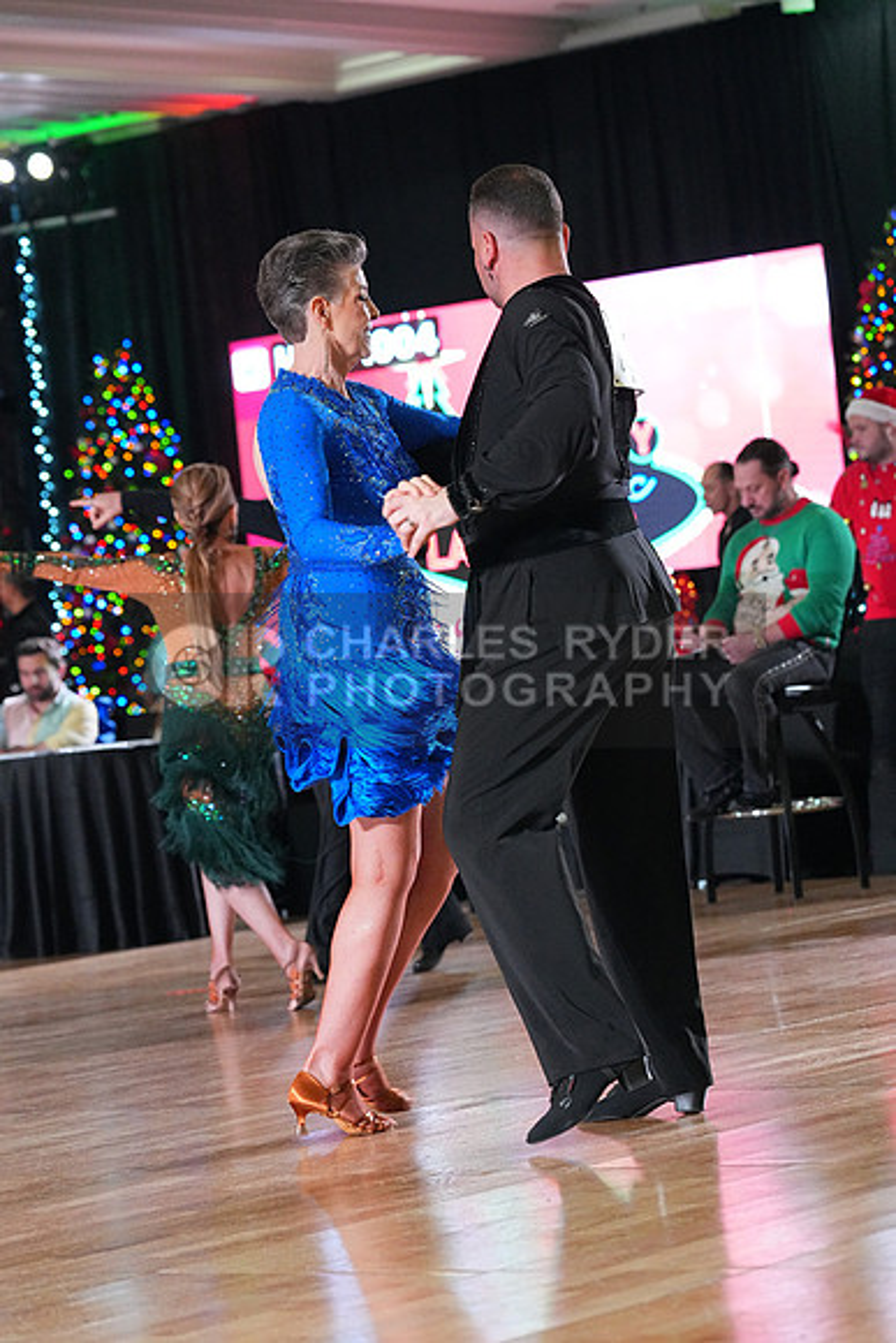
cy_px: 672
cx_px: 448
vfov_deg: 17.1
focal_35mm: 120
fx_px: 4477
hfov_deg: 11.4
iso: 8000
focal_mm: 120
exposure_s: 1/400
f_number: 5
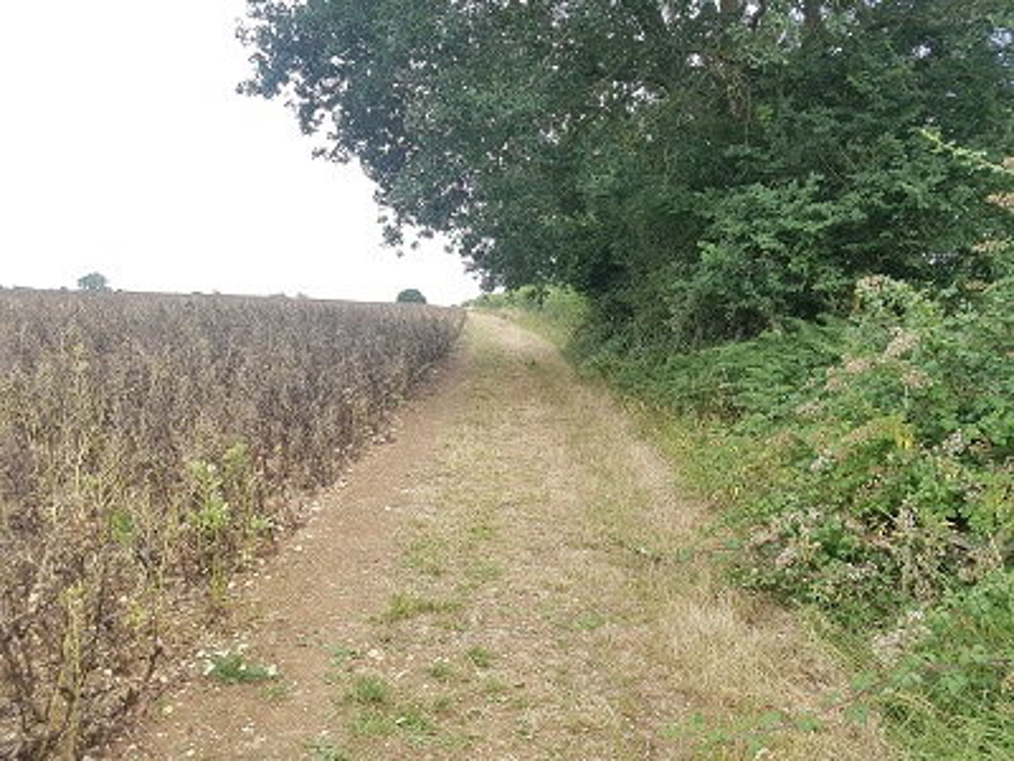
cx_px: 507
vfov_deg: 53.1
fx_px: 762
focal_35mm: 26
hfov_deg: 67.3
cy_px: 380
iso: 50
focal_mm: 4.2
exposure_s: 1/540
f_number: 1.7
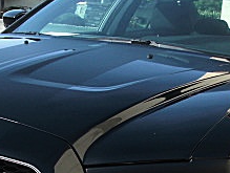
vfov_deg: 13.8
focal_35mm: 105
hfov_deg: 18.6
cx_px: 71
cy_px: 191
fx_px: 699
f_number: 2.8
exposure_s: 1/320
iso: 50
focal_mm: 6.3
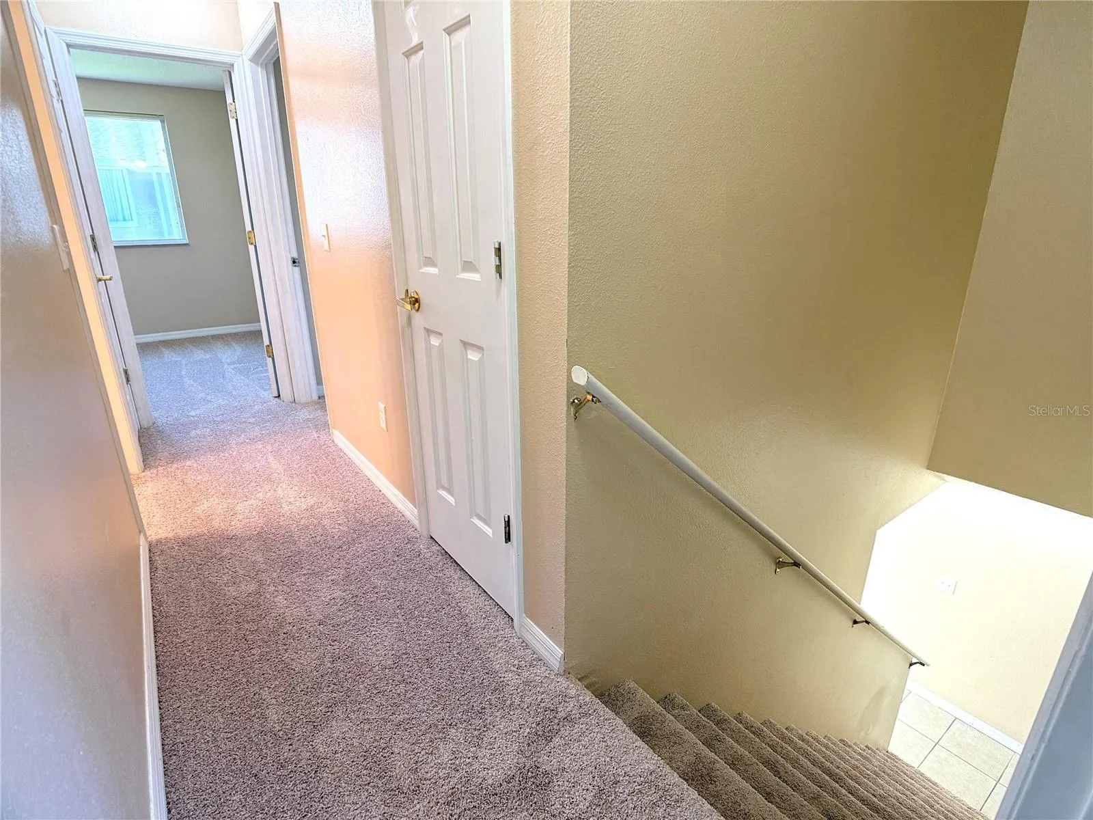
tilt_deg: -18.6
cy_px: 410
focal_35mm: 24
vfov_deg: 56.8
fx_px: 758
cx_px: 546
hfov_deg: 71.6
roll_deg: -0.2
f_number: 1.78
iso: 250
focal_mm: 6.76
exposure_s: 1/60
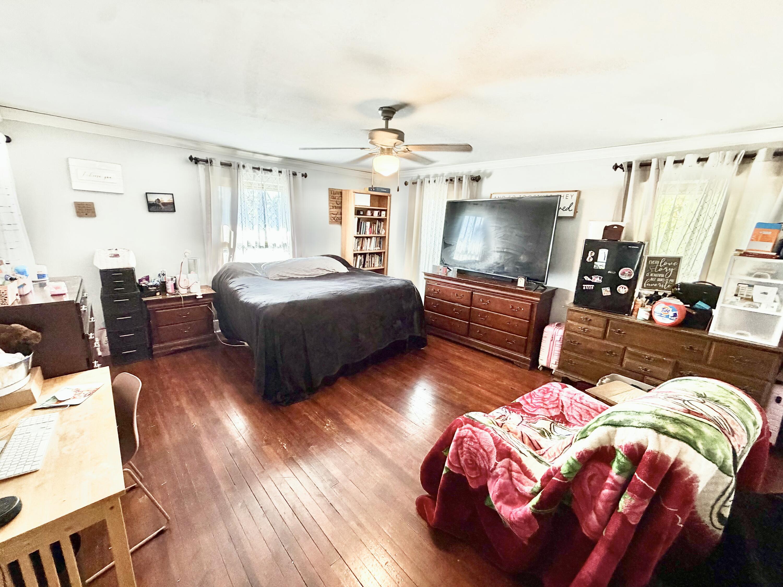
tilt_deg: -13.1
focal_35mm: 14
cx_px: 392
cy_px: 294
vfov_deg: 85.7
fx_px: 317
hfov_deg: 102.1
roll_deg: -2.1
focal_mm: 2.22
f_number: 2.2
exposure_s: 1/60
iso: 250
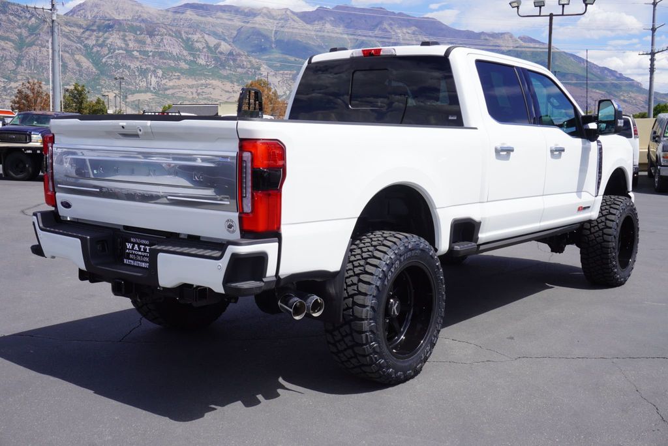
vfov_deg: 33.1
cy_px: 223
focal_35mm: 40
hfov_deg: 47.9
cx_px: 334
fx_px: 752
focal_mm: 27
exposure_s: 1/160
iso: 100
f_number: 11
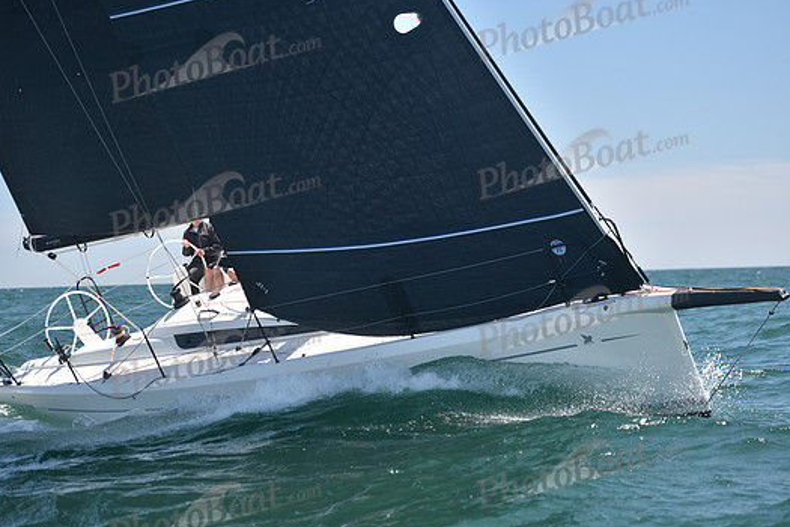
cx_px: 400
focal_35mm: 105
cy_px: 260
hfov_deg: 19.5
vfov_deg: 13.0
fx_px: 2304
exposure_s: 1/1000
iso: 200
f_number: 2.8
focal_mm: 95
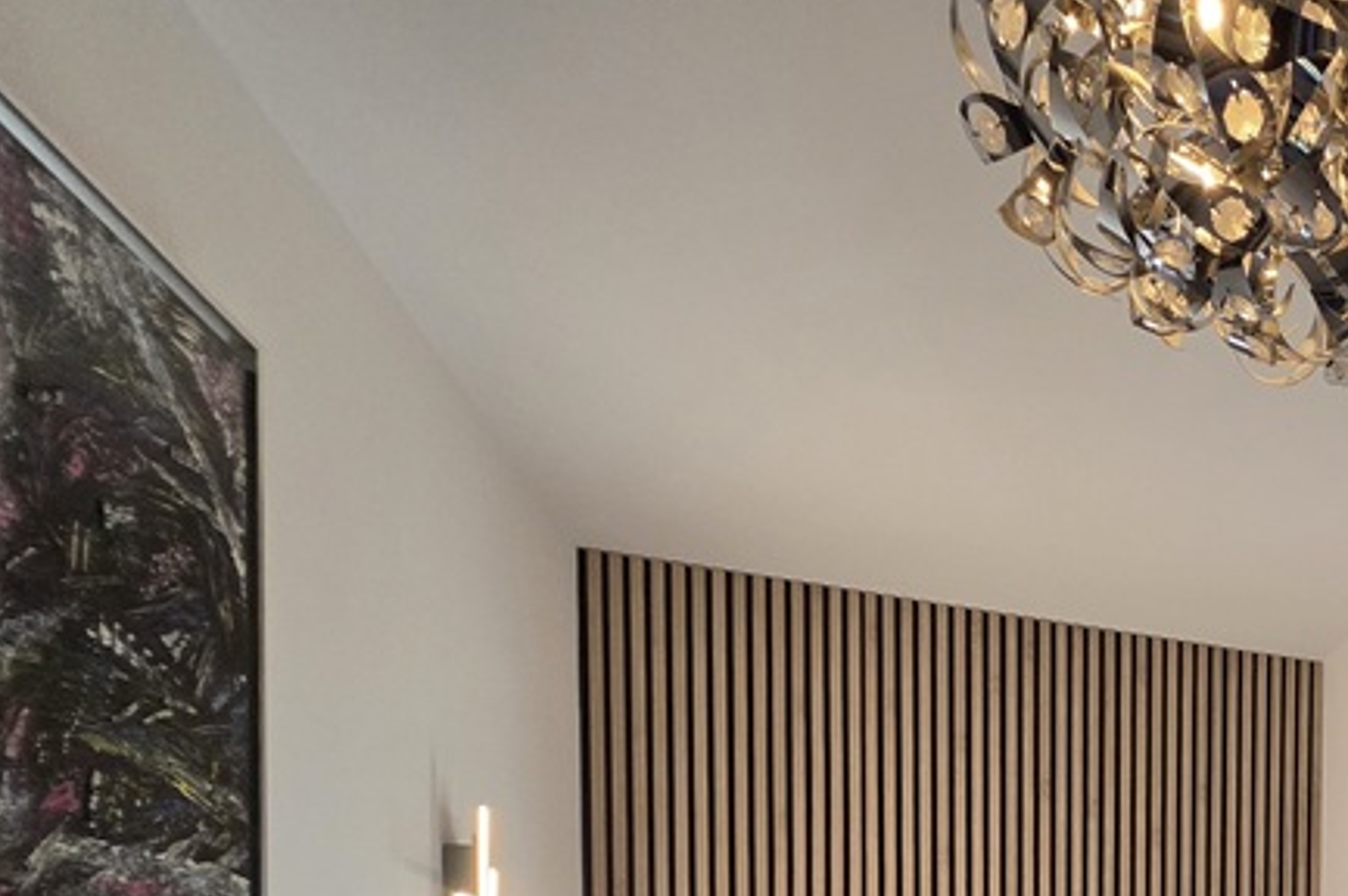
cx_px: 1525
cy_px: 1123
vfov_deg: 32.4
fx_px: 1197
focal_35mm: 32
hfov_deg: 43.4
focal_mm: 2.2
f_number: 1.9
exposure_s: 1/359
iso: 320
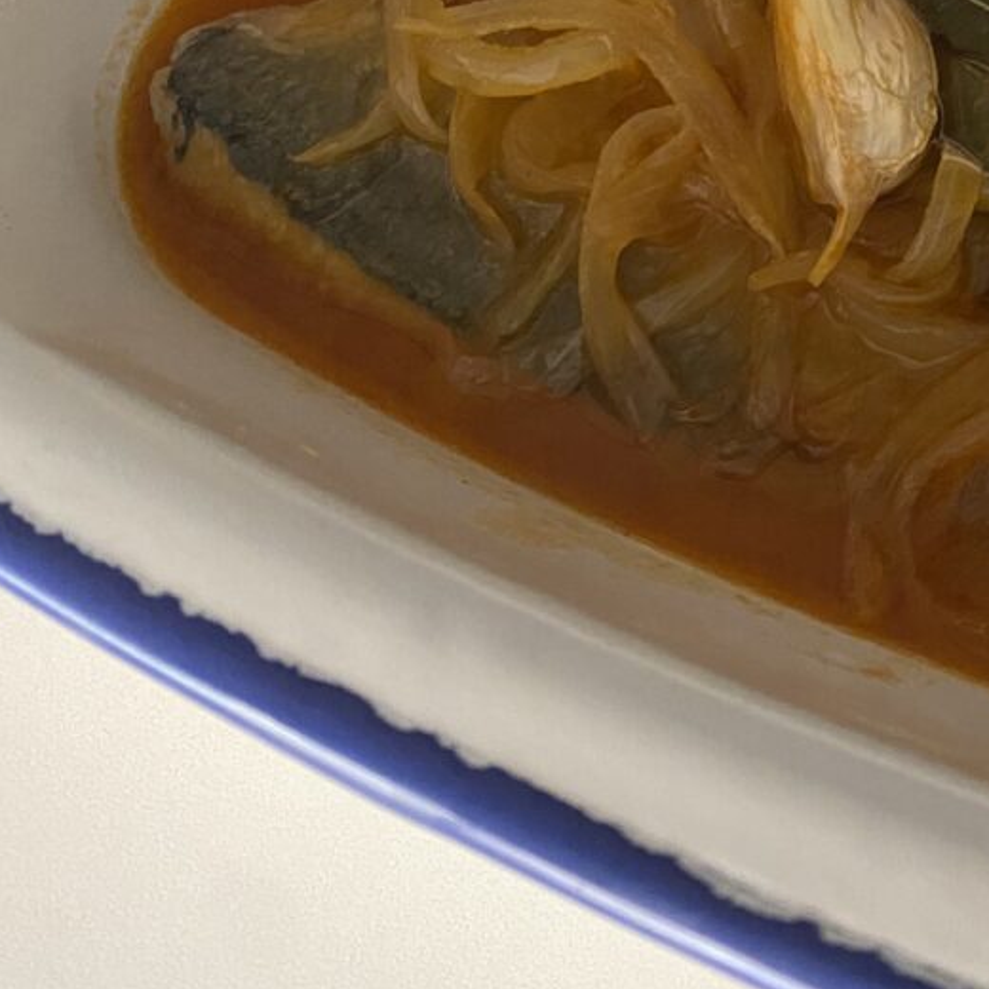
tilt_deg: -63.0
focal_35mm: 53
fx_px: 1713
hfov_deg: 29.2
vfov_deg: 31.4
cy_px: 205
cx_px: 1080
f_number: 1.8
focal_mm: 4.25
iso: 640
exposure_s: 1/39
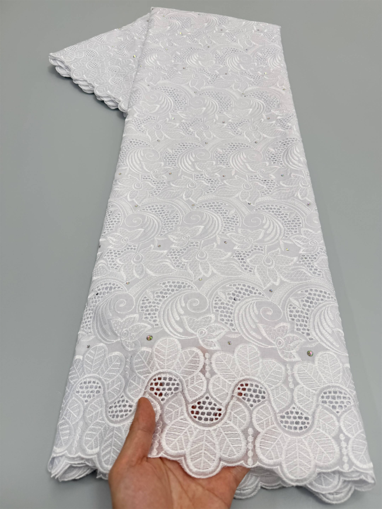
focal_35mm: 24
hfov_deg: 56.8
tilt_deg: -56.2
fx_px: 353
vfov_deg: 71.6
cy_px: 254
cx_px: 191
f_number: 1.78
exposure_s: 1/121
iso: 80
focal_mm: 6.76
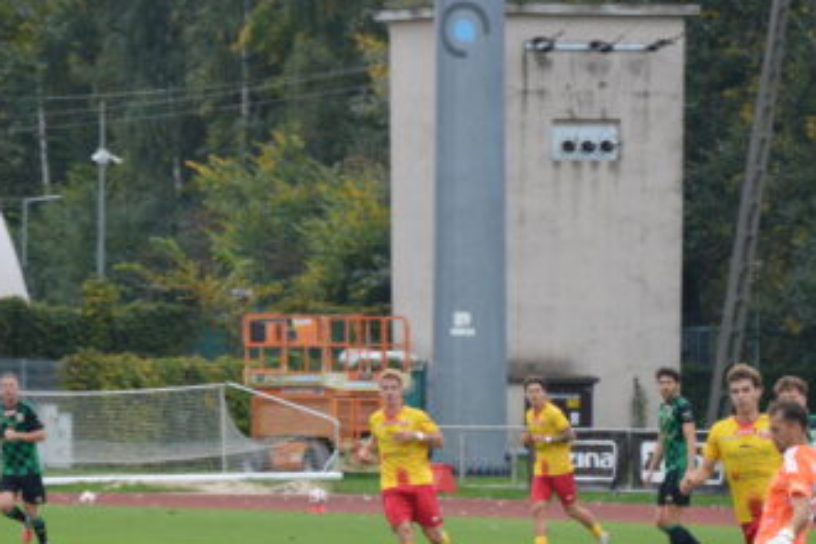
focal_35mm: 366
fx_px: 8299
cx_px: 403
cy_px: 535
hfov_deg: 5.6
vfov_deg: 3.8
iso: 400
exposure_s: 1/200
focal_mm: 105
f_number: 5.6
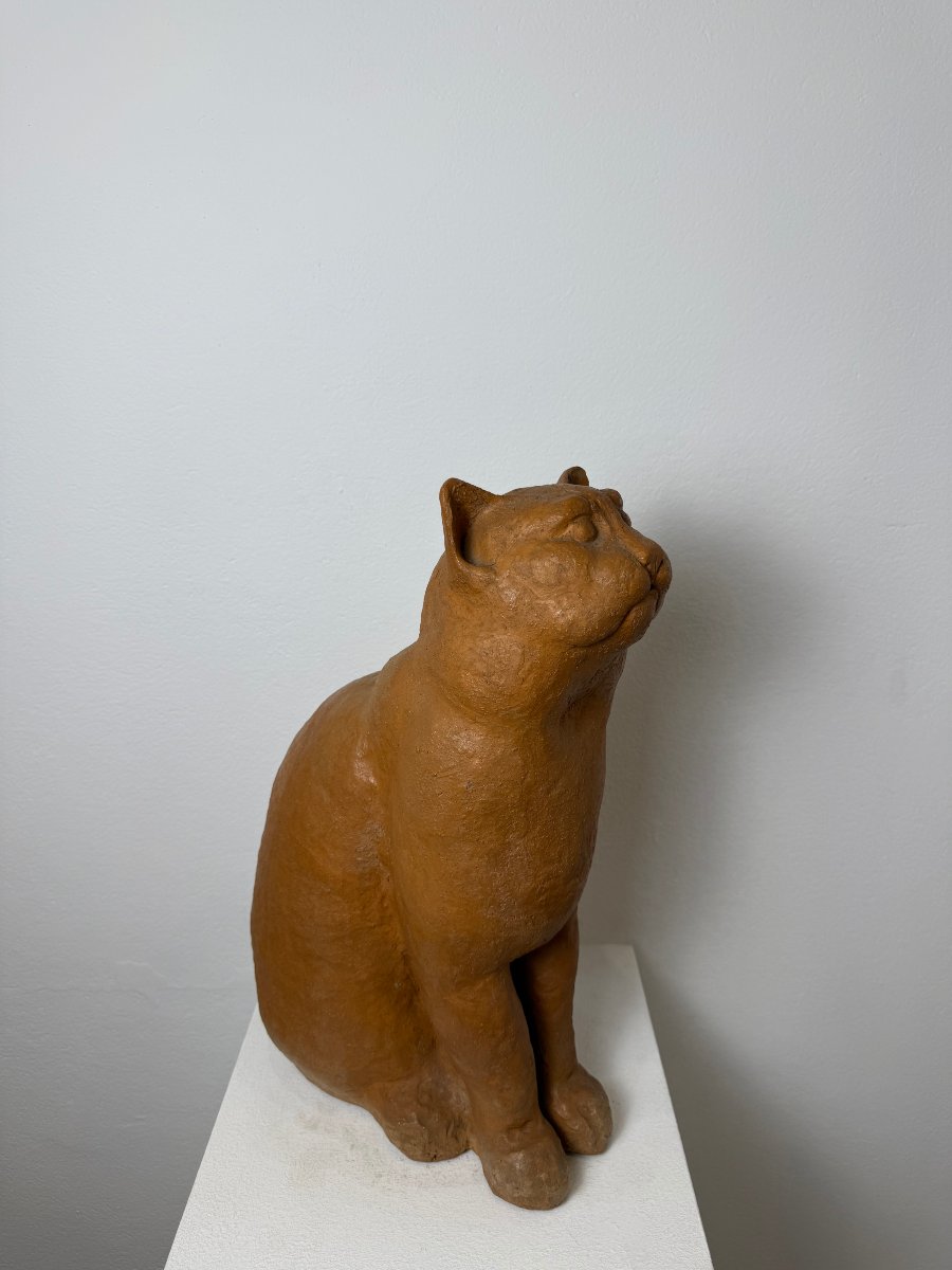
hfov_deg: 56.8
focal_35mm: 24
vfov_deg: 71.6
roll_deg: +0.3
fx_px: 880
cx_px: 476
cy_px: 635
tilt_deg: -15.9
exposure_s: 1/249
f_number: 1.78
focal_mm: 6.76
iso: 64
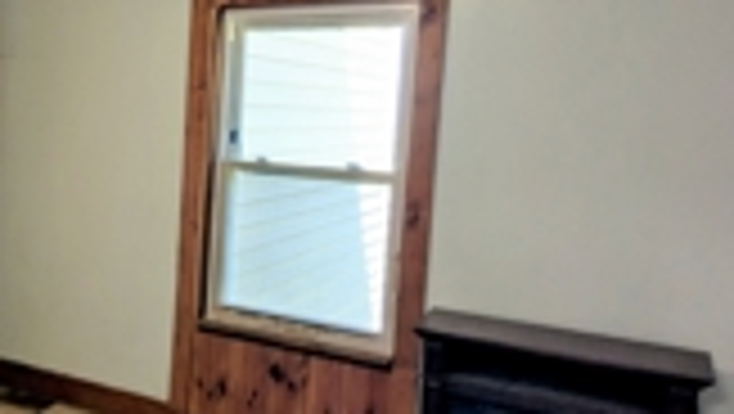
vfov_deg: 30.4
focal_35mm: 39
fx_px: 760
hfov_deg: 47.6
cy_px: 160
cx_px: 110
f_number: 2.2
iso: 111
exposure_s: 1/120
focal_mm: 2.35
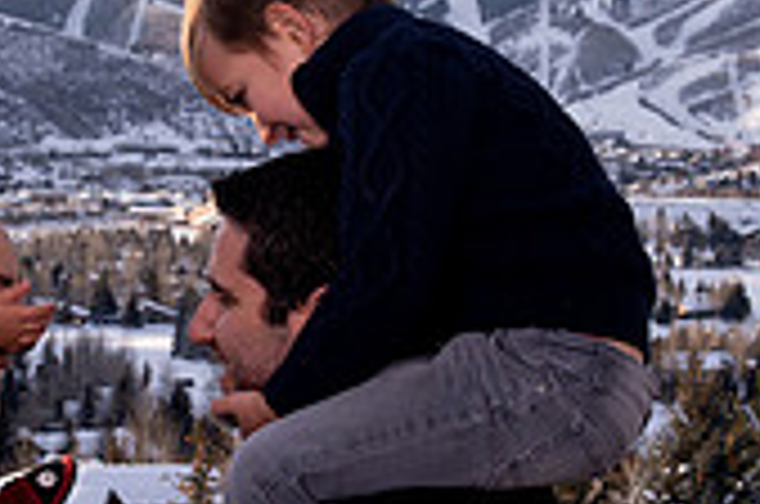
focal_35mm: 144
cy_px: 261
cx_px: 148
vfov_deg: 9.5
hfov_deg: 14.2
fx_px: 3034
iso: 100
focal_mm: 35
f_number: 8
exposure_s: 1/250
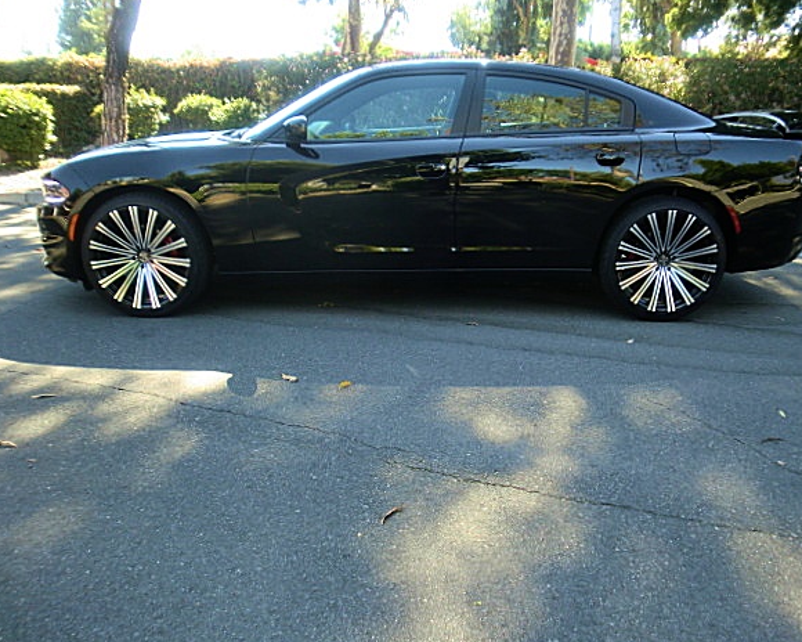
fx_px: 665
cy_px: 315
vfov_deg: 51.5
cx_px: 437
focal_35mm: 28
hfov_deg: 62.1
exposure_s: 1/100
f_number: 2.6
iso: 64
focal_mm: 4.65
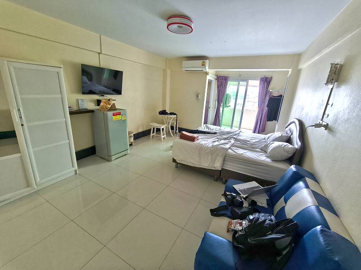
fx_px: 156
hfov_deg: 98.2
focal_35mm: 15
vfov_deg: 81.7
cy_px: 135
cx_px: 180
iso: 640
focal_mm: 1.91
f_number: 2.2
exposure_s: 1/25
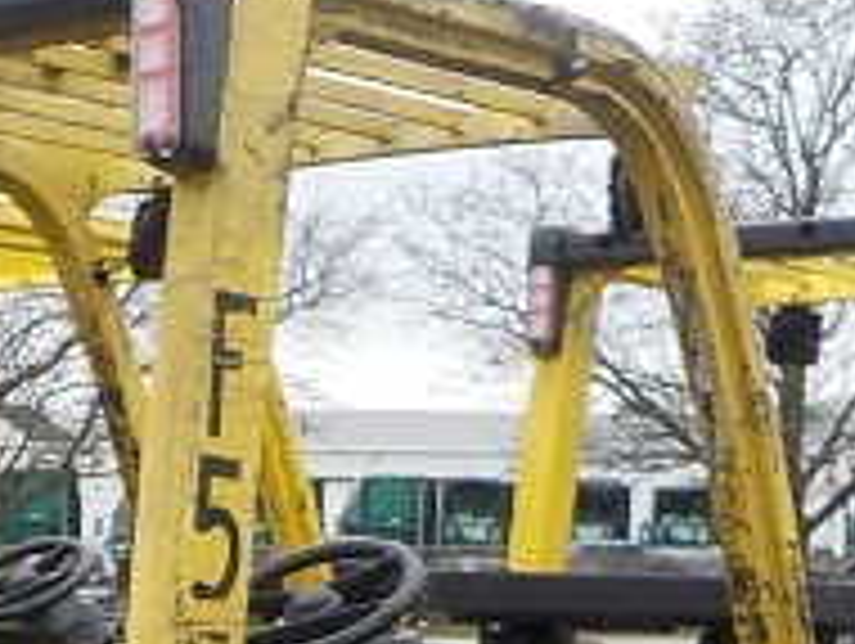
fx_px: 2498
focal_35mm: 101
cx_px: -40
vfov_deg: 13.9
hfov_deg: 18.8
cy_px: 905
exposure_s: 1/80
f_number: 3.3
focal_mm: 4.1
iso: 125
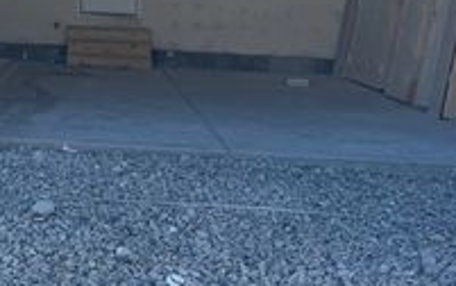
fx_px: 1007
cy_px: -177
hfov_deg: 24.2
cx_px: -18
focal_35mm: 81
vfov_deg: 14.7
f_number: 1.78
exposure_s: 1/2710
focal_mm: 6.76
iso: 80
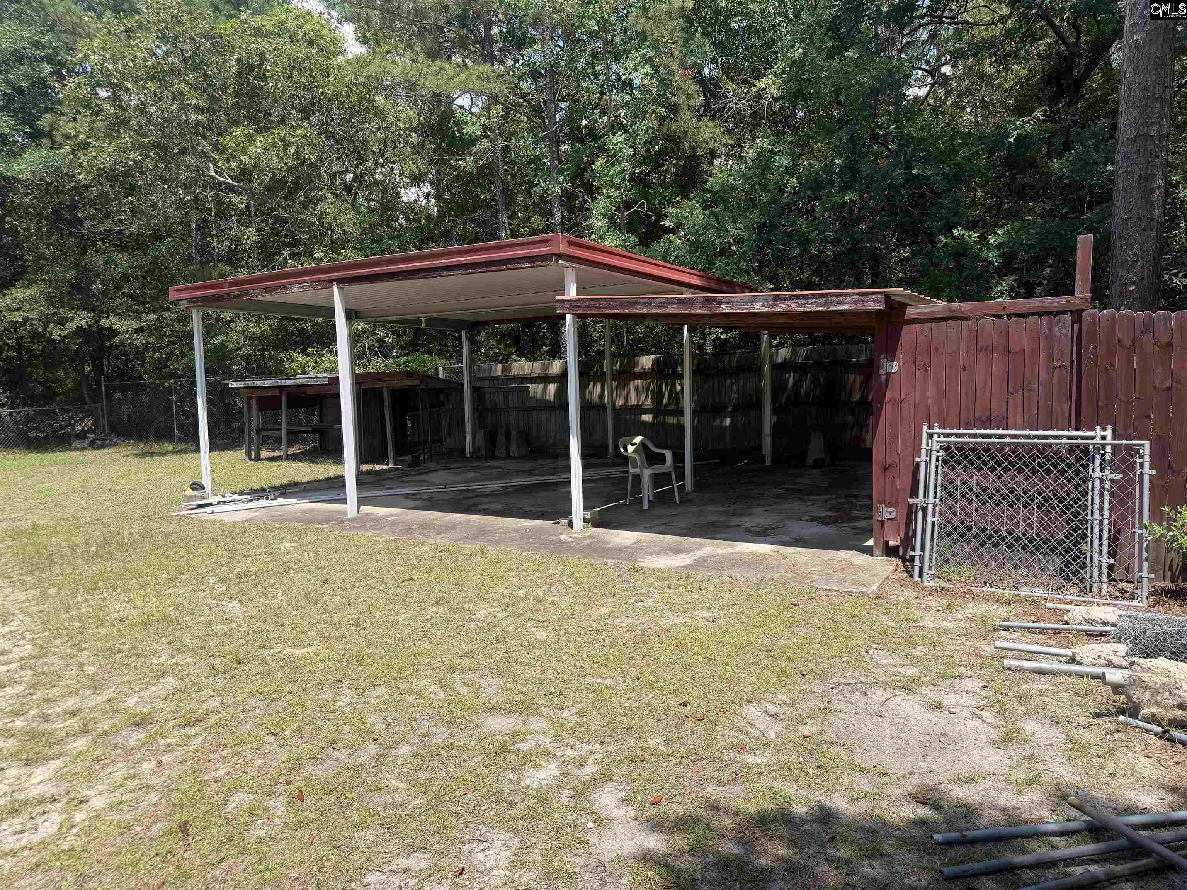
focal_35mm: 24
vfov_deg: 56.8
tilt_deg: -5.4
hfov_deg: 71.6
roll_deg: +2.1
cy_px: 445
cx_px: 594
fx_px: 823
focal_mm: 6.76
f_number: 1.78
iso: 80
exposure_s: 1/2445
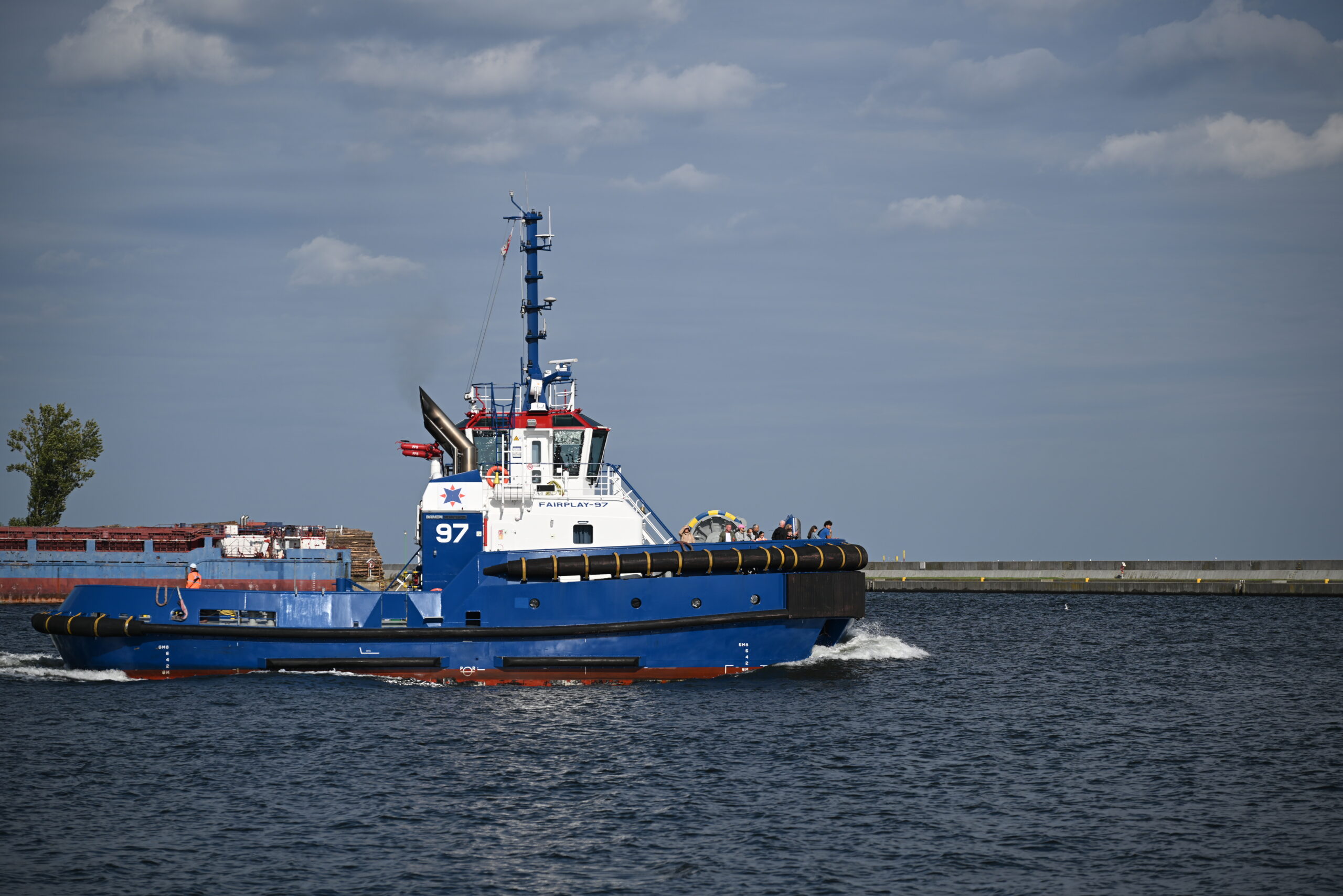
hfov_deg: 21.2
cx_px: 672
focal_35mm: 96
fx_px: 3581
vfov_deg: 14.3
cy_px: 448
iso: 100
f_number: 4
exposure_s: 1/2500
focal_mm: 96
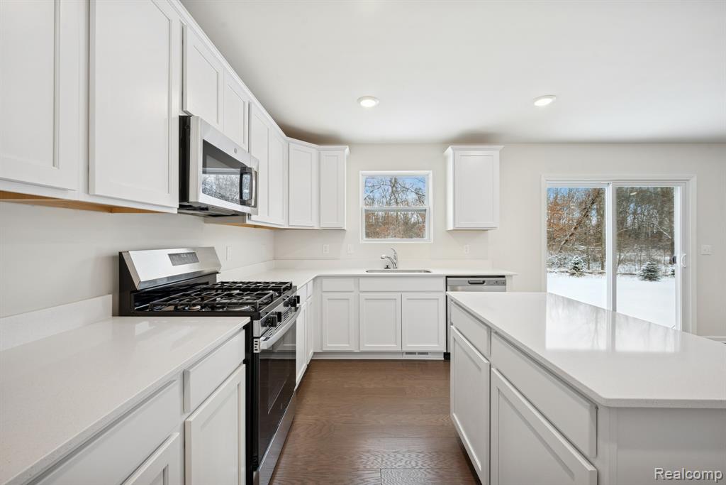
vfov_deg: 81.2
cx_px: 363
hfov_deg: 104.2
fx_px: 282
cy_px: 242
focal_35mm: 14
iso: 50
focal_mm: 14
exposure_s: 1/1.67
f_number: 9
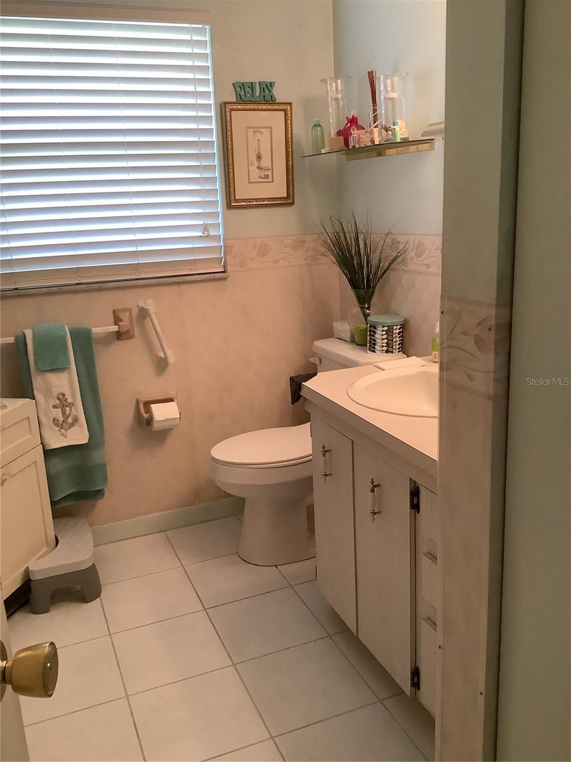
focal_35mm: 31
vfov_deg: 58.4
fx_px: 682
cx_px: 286
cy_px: 381
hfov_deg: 45.4
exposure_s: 1/60
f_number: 2.4
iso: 250
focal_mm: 3.3
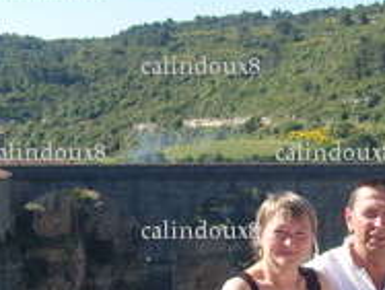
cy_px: 249
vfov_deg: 12.8
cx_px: 336
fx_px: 1281
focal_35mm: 115
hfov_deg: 16.9
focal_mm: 9.4
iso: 100
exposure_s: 1/125
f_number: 8
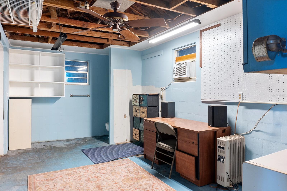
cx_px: 144
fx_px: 191
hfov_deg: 73.8
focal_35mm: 24
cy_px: 96
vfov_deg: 53.1
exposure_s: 1.3
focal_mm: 16
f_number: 8
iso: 320
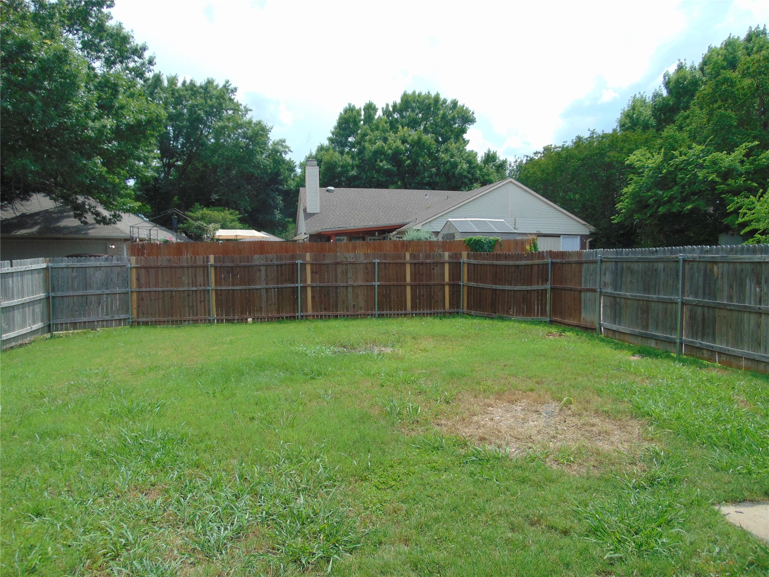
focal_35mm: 25
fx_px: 555
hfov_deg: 69.4
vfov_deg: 54.9
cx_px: 384
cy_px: 288
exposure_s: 1/640
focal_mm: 4.5
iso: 80
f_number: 3
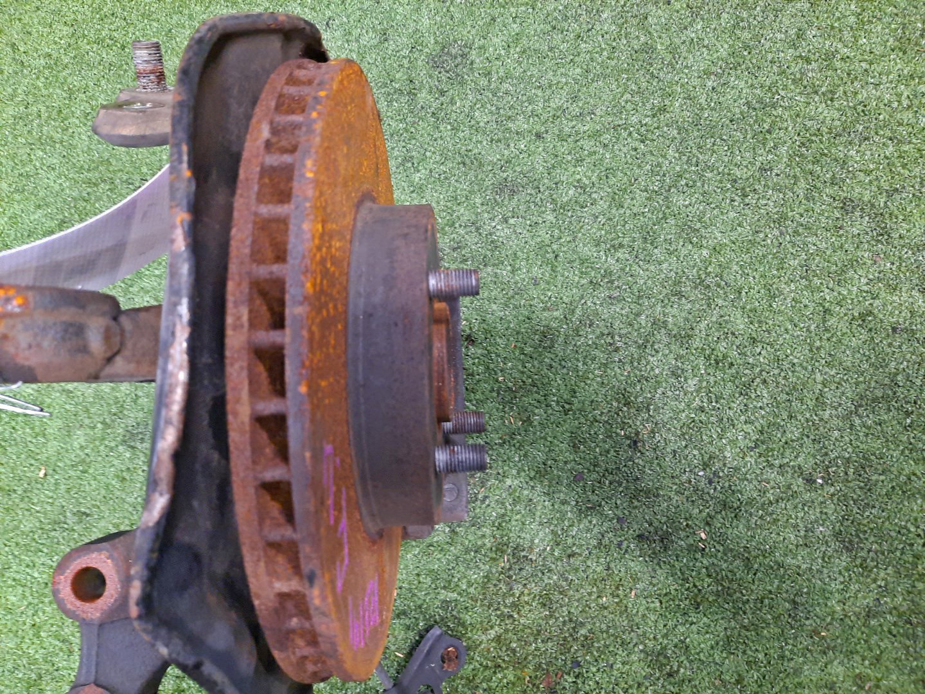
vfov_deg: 54.9
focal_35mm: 25
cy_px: 347
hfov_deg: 69.4
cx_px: 462
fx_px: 668
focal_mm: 4.6
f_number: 2
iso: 471
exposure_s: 1/25
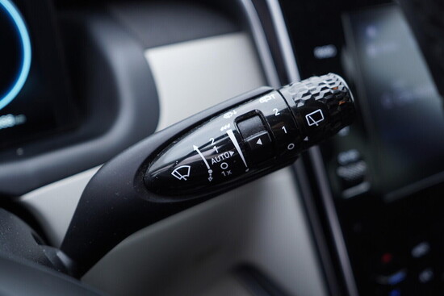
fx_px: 444
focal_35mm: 36
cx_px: 222
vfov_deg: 36.9
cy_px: 148
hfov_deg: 53.1
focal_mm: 24
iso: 160
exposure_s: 1/40
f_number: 2.8
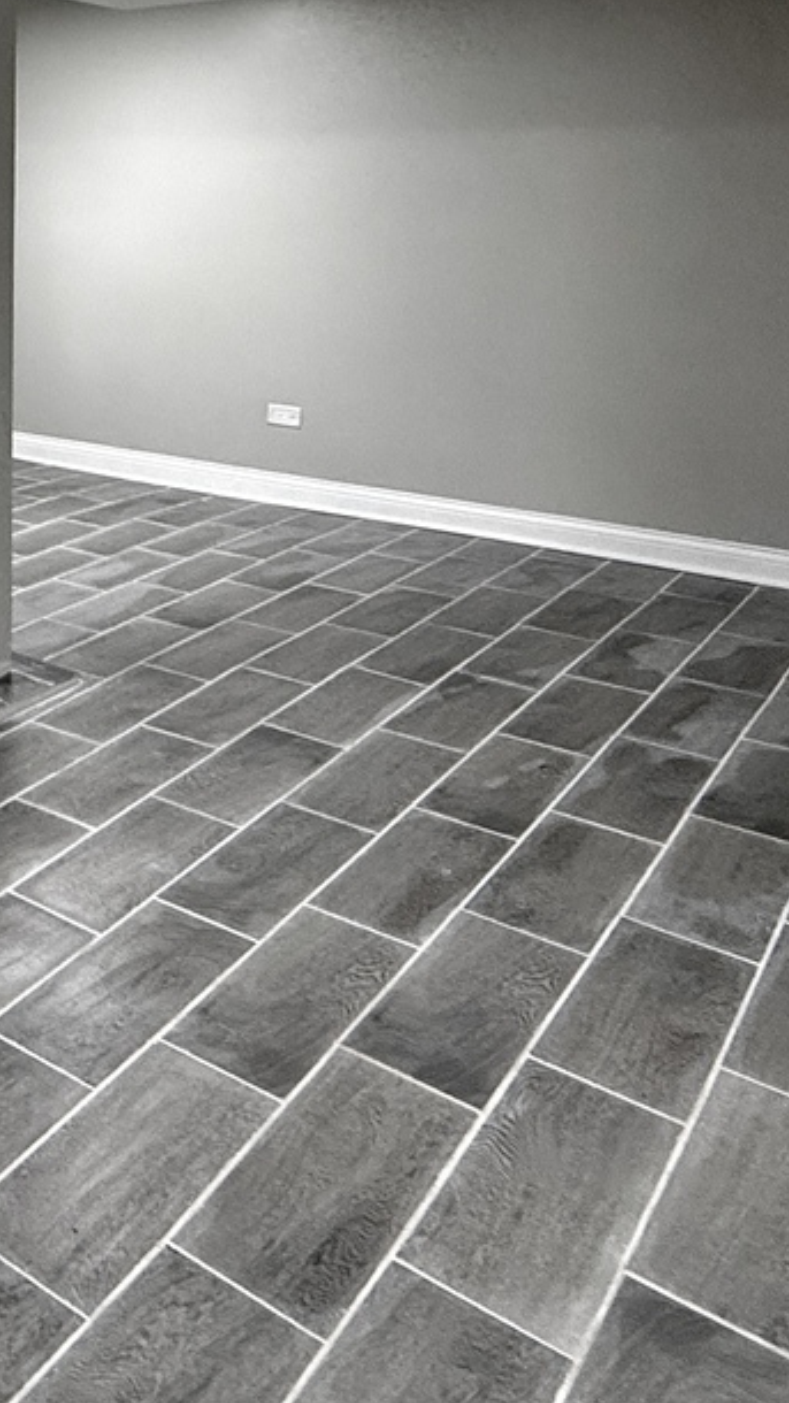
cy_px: 271
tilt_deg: -3.3
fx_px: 1339
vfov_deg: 51.7
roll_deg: +0.4
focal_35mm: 36
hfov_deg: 25.8
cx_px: -343
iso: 400
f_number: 2.2
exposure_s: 1/120
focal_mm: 2.22
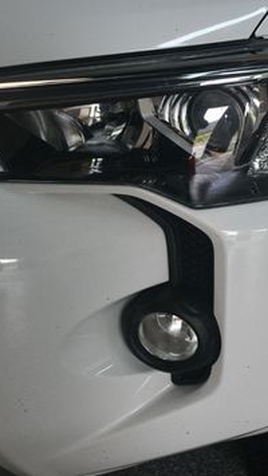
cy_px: 221
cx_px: 163
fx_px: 858
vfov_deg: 31.0
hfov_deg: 17.7
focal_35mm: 68
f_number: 3.8
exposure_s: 1/250
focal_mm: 24
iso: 640
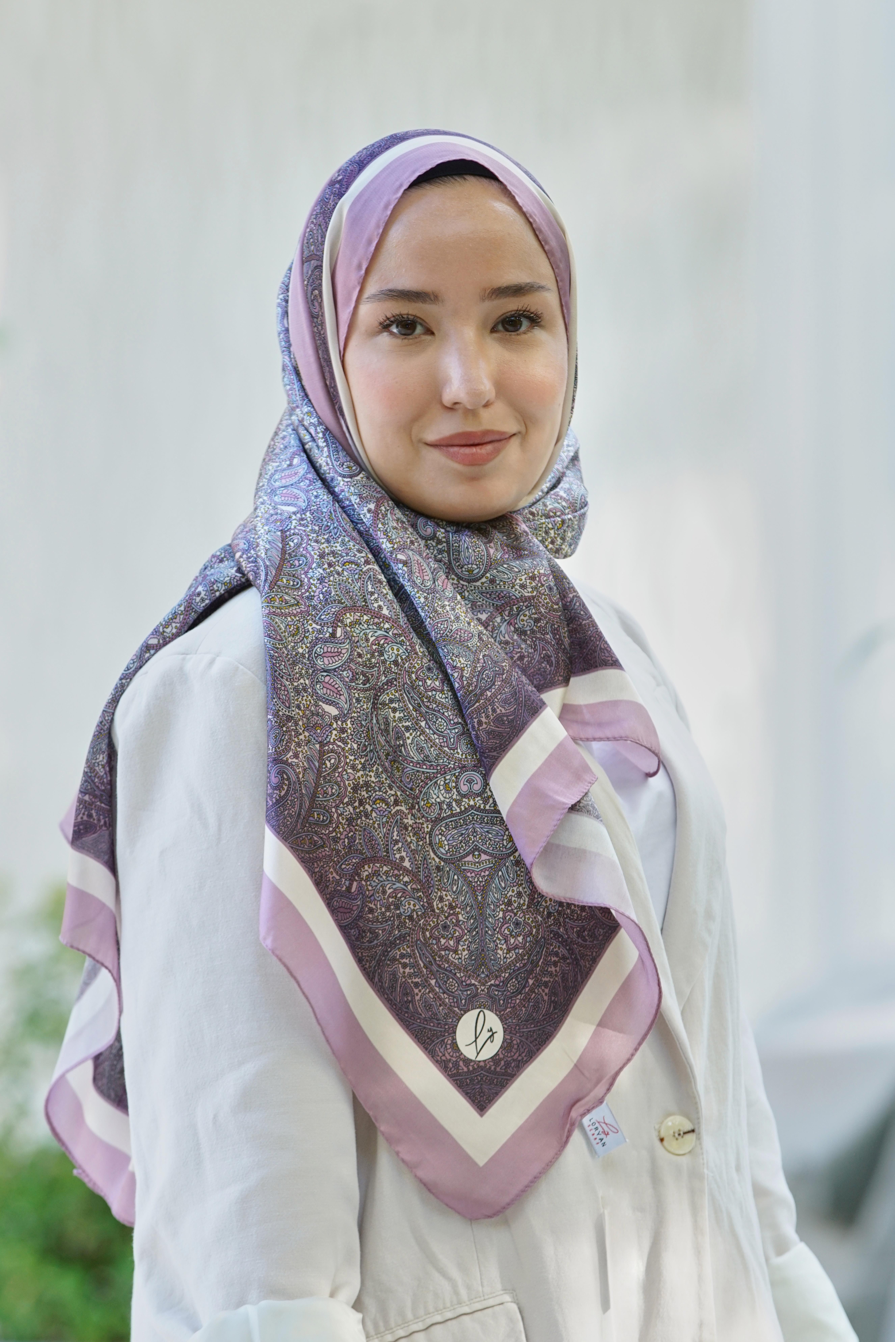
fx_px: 6337
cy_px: 671
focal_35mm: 170
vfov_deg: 12.1
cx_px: 448
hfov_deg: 8.1
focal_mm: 170
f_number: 5.6
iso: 500
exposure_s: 1/125
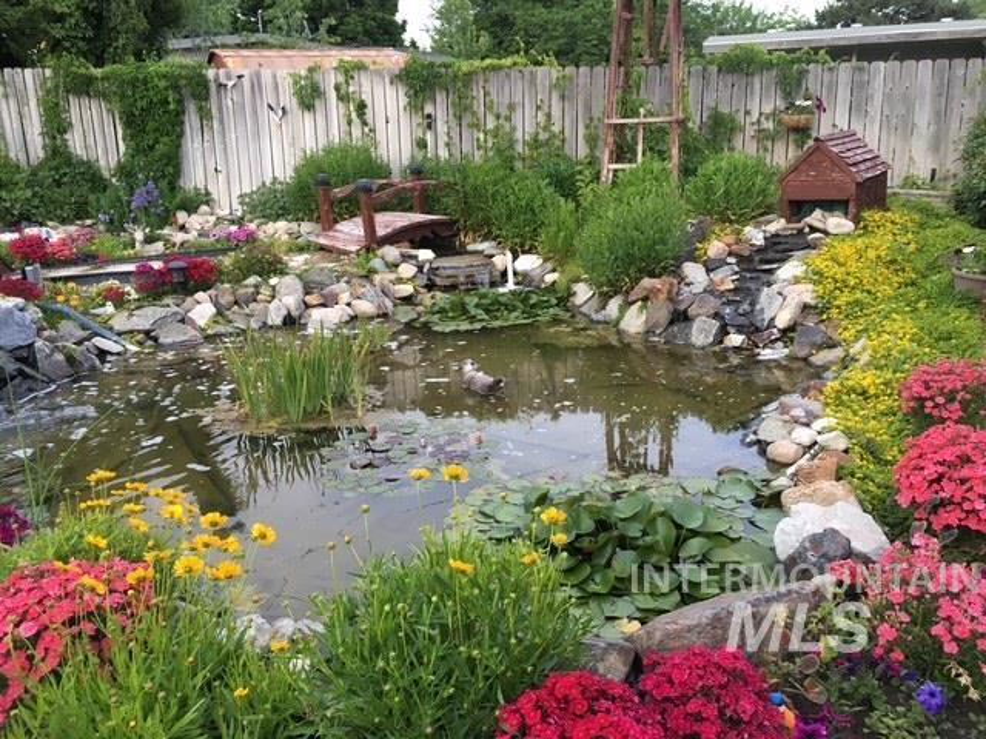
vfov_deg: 48.2
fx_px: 826
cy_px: 370
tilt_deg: -16.4
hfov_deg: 61.7
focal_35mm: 29
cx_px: 493
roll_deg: +1.9
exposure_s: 1/30
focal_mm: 4.15
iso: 25
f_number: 2.2
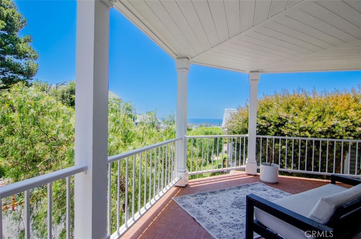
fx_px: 180
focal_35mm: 18
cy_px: 120
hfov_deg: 90.1
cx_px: 180
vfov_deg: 67.1
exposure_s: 1/320
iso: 100
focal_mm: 12
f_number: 8
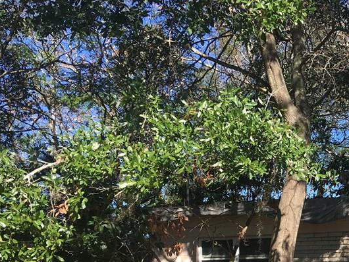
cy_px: 252
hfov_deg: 32.3
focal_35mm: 56
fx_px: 565
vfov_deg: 25.1
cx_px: 325
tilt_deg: +2.0
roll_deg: +2.4
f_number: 2.2
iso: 25
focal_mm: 4.15
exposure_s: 1/699
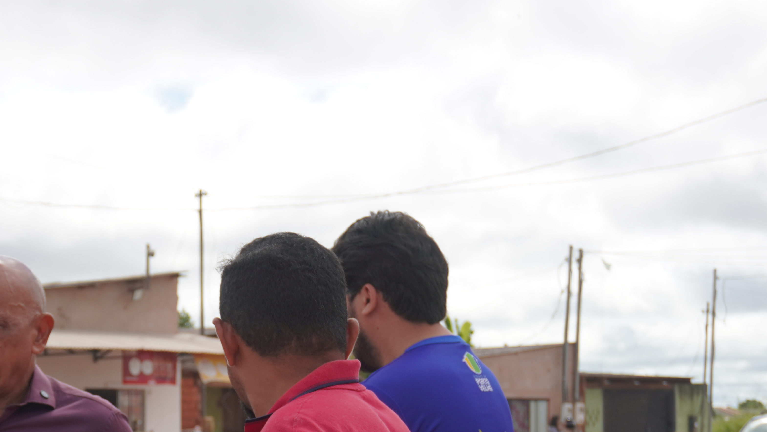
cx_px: 96
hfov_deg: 24.7
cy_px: 439
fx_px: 1708
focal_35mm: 84
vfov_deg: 14.2
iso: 100
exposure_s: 1/640
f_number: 4.5
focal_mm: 28
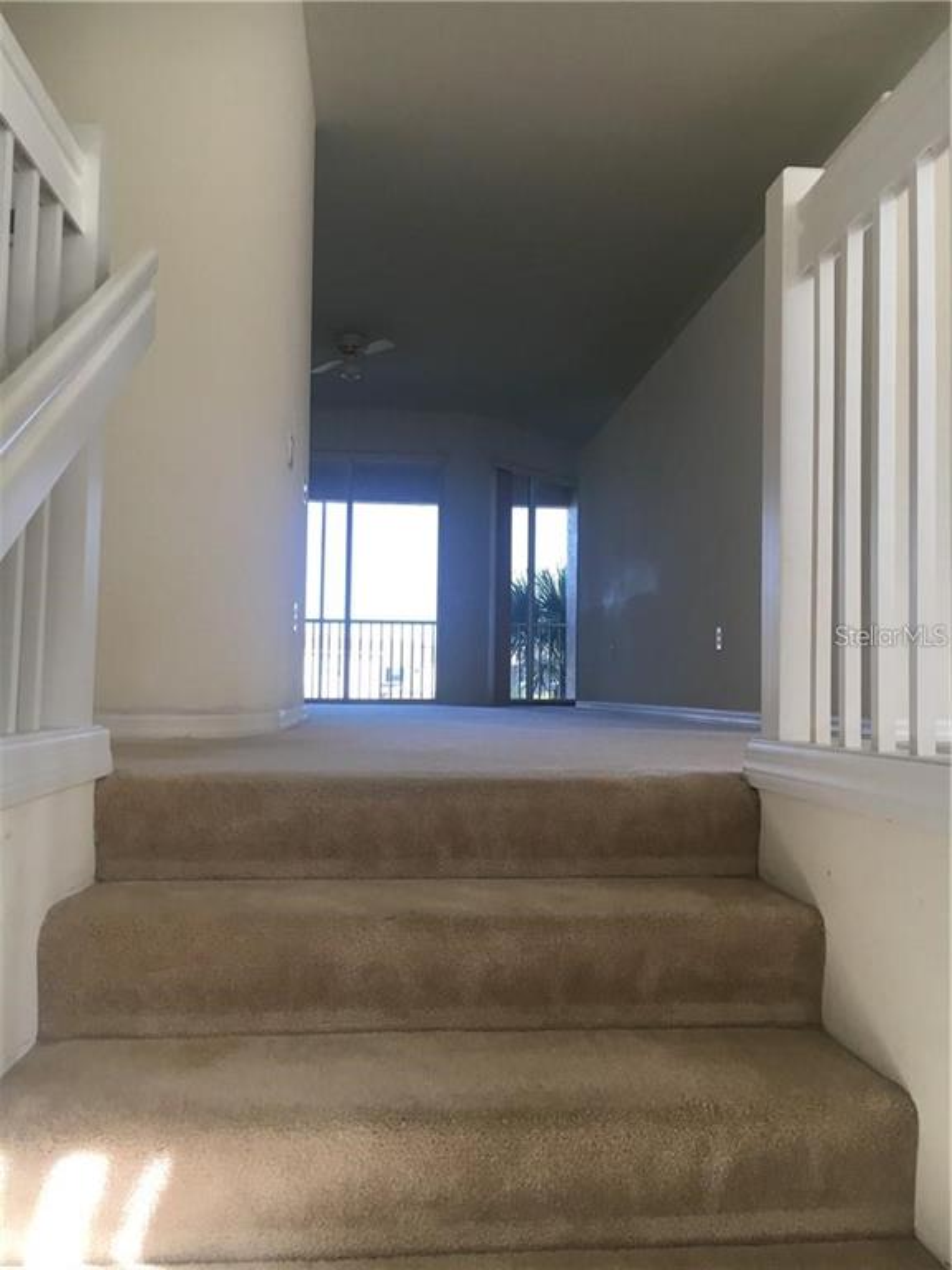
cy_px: 635
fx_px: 1063
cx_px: 476
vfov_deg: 61.7
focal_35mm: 29
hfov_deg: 48.2
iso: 32
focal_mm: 4.15
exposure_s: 1/40
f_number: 2.2
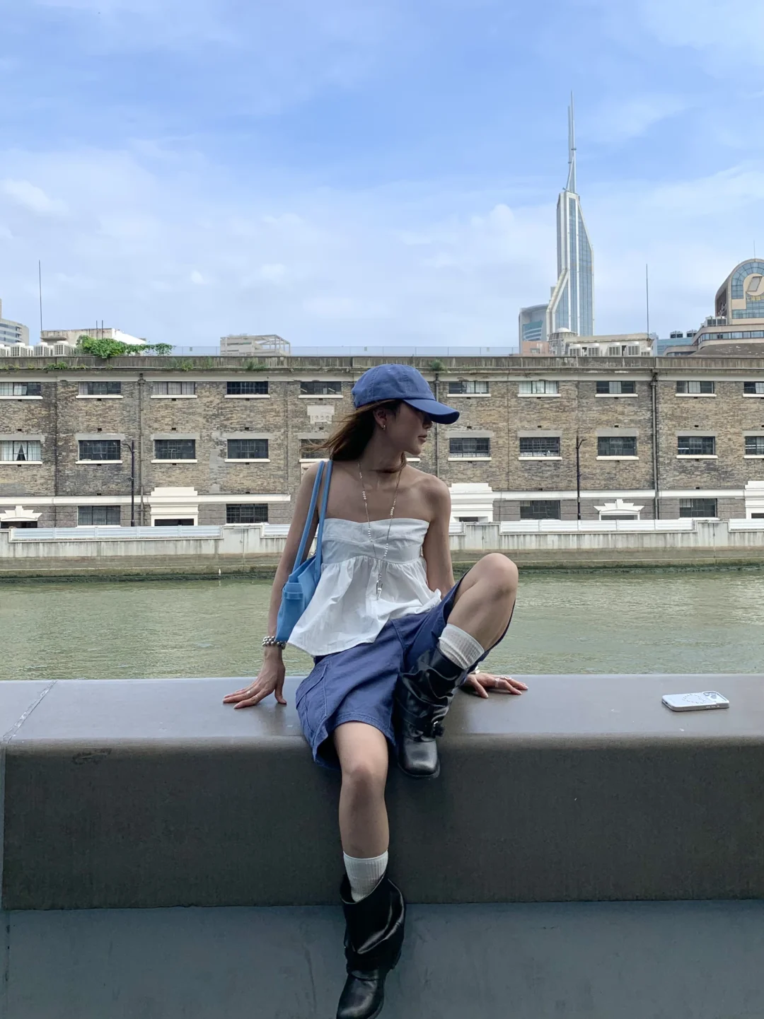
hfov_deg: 53.0
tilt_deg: +2.9
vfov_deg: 67.3
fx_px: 765
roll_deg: -1.2
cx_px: 382
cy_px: 510
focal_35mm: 26
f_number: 1.8
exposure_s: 1/1689
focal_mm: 4.25
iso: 25
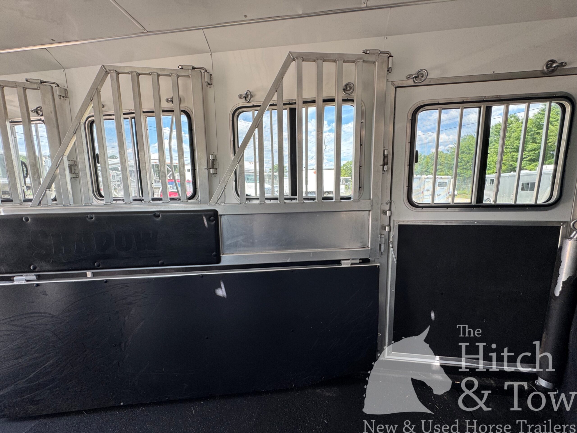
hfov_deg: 102.1
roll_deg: -0.6
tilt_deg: -8.1
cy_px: 216
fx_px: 233
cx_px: 288
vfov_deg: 85.7
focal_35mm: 14
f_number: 2.2
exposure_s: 1/99
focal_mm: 2.22
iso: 64
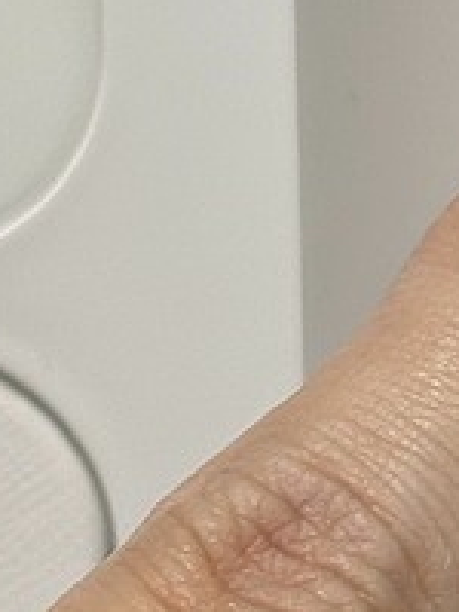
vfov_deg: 7.3
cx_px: 1056
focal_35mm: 271
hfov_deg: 5.3
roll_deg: -1.0
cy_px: 6
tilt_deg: -11.9
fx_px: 4791
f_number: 1.6
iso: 32
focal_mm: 5.96
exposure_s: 1/60
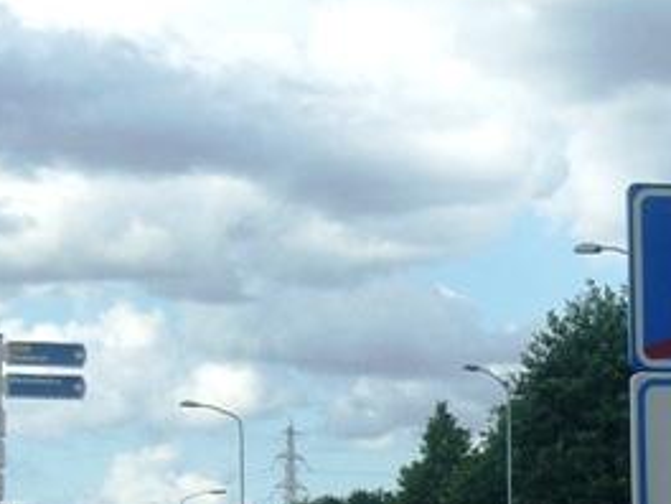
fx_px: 1783
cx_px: 430
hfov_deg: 21.3
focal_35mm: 92
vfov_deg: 15.9
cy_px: 461
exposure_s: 1/500
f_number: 2.8
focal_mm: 7.9
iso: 64
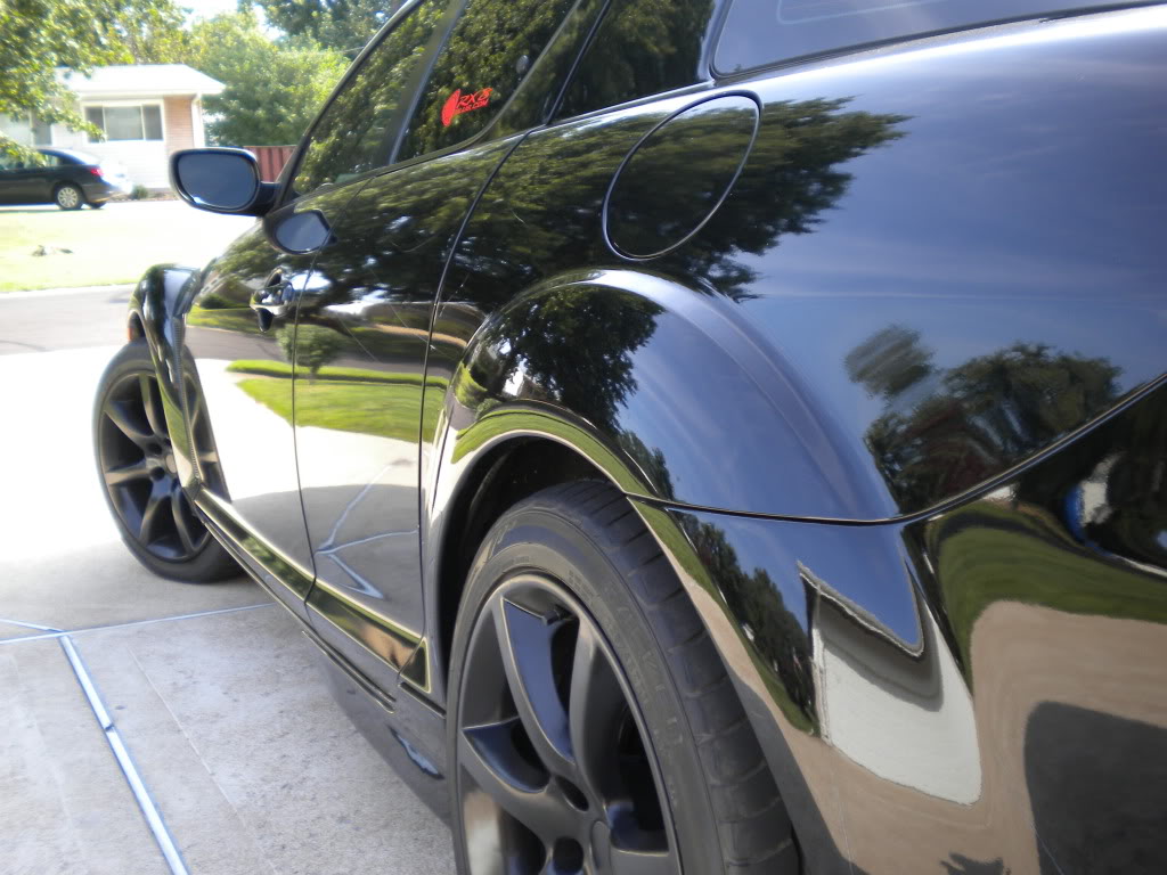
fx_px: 1382
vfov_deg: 35.1
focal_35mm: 41
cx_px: 584
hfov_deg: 45.8
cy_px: 438
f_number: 3.5
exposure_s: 1/109
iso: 80
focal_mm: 7.4
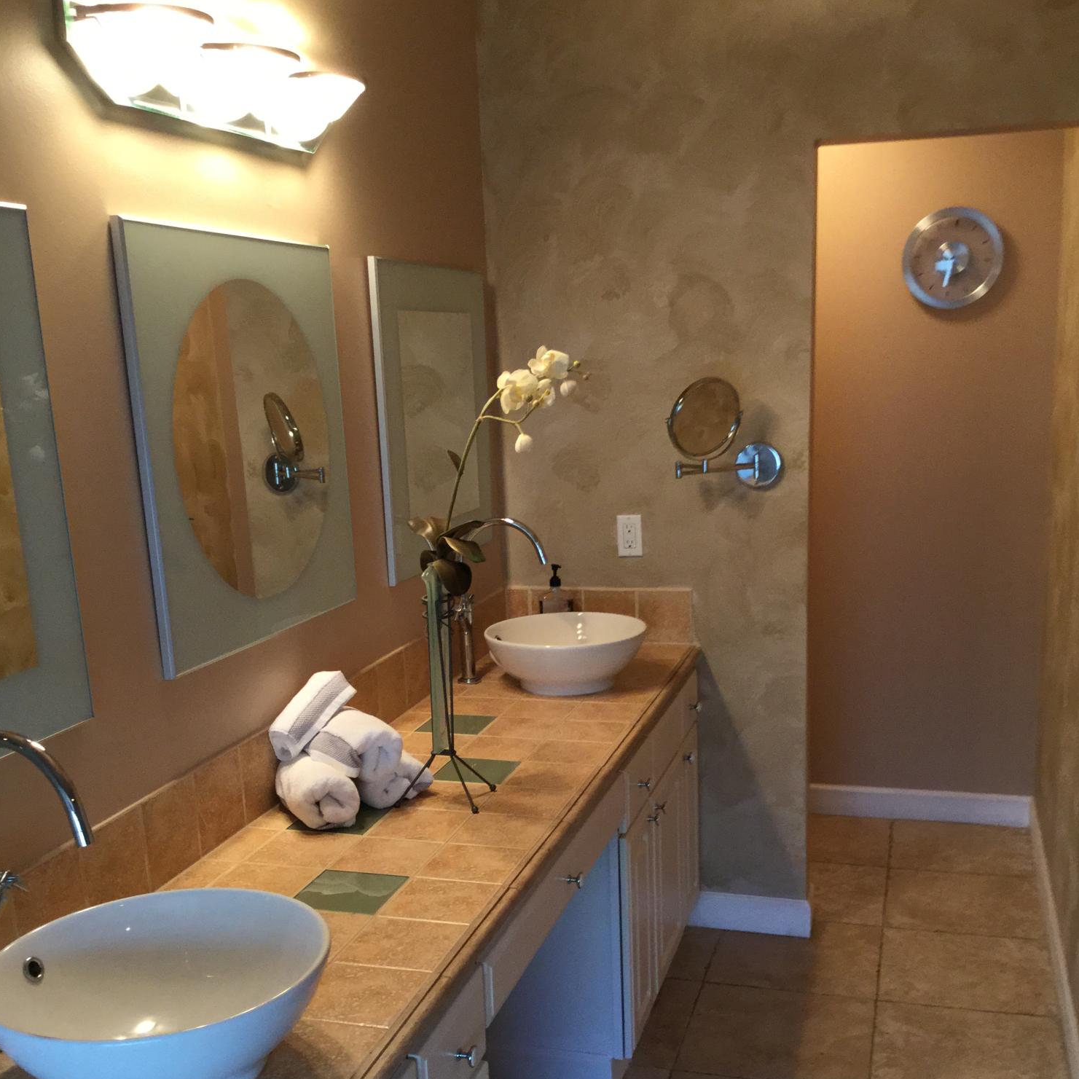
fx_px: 1305
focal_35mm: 37
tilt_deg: -15.4
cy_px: 693
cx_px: 543
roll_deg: +3.1
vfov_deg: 44.5
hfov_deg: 44.9
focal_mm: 3.3
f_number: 2.4
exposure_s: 1/30
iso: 125
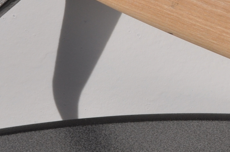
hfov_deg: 8.9
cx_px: 372
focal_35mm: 224
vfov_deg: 6.1
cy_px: 67
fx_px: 1429
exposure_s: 1/500
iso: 200
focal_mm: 32
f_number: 11
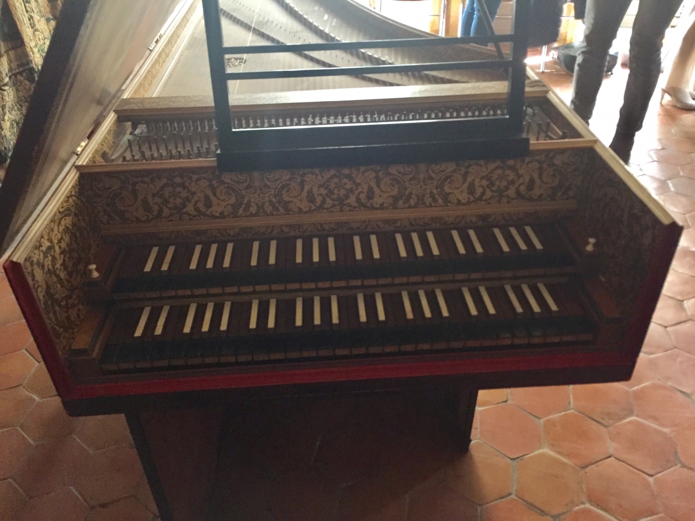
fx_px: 582
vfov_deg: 48.2
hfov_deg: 61.7
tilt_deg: -35.9
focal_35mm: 29
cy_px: 260
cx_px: 348
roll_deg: +3.4
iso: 400
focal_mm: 4.15
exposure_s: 1/17
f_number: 2.2
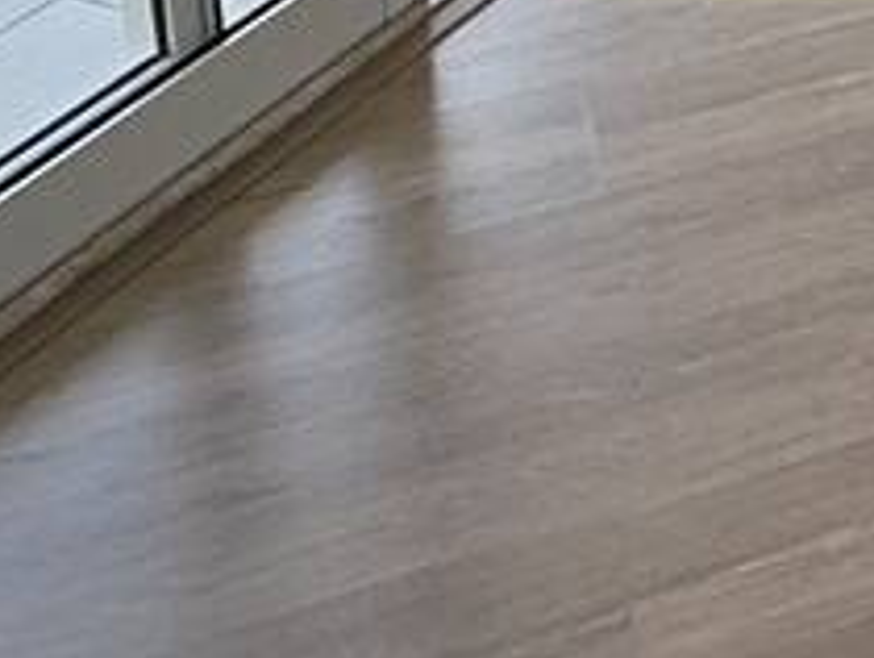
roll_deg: -2.2
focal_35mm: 96
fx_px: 2427
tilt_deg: -13.0
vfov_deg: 12.4
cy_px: -883
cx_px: 1644
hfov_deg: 16.5
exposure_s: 1/102
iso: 64
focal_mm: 2.22
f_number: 2.2
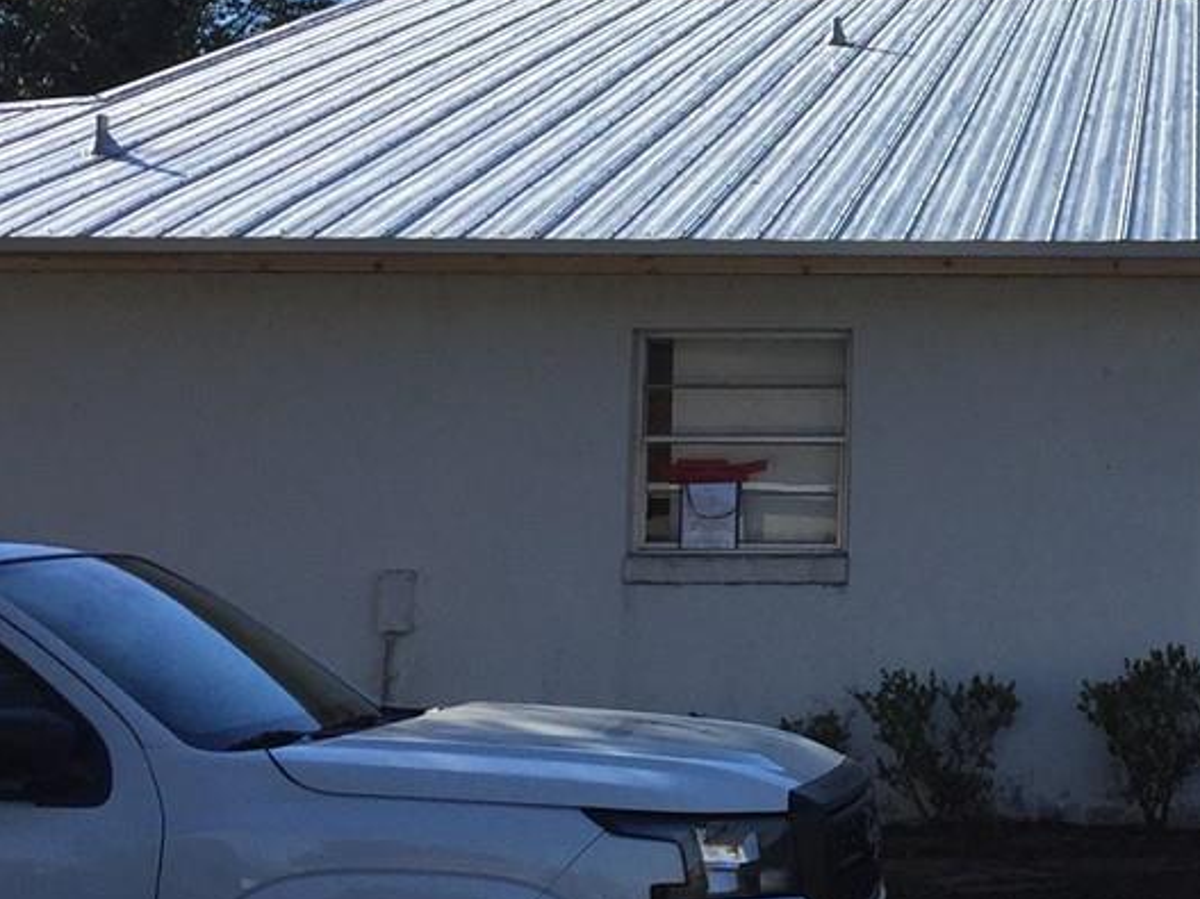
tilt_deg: +8.1
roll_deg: -0.3
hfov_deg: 21.1
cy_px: 166
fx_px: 3050
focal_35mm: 88
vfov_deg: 16.6
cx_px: 1343
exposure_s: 1/2083
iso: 32
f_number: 2.2
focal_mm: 4.15
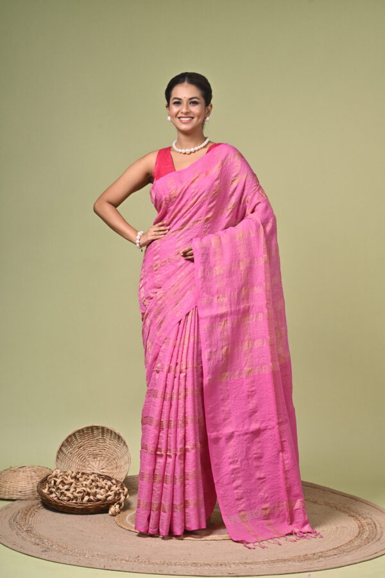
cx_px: 192
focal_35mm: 85
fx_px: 1363
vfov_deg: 23.9
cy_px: 289
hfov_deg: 16.1
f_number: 7.1
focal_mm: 85
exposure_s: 1/160
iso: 400
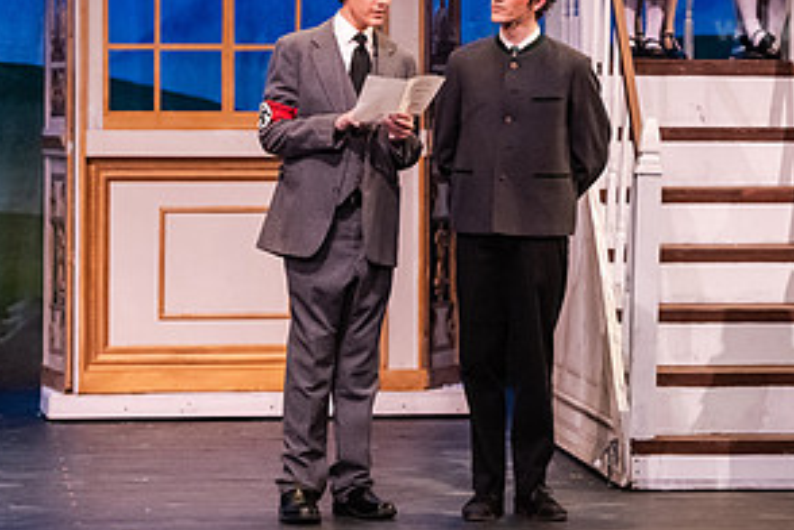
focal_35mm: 197
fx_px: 4345
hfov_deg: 10.4
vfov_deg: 7.0
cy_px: 85
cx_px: 591
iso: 4000
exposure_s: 1/250
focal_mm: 100
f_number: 3.2
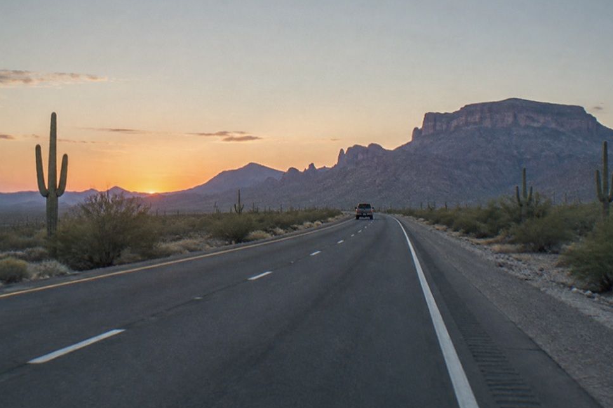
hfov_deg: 63.7
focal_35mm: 29
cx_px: 317
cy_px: 210
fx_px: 494
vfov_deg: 44.9
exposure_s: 1/800
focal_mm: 28
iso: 500
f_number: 6.3
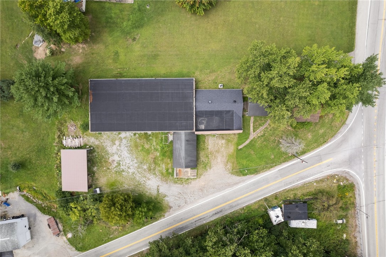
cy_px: 128
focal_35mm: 22
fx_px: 236
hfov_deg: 78.6
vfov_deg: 57.2
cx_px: 193
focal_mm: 8.38
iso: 110
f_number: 2.8
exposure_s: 1/1000
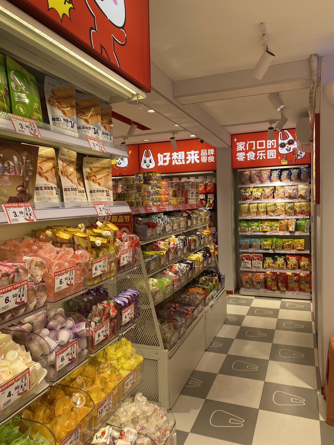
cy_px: 222
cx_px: 167
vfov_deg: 67.3
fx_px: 334
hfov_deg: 53.1
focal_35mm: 26
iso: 32
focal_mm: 4.25
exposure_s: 1/285
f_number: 1.8
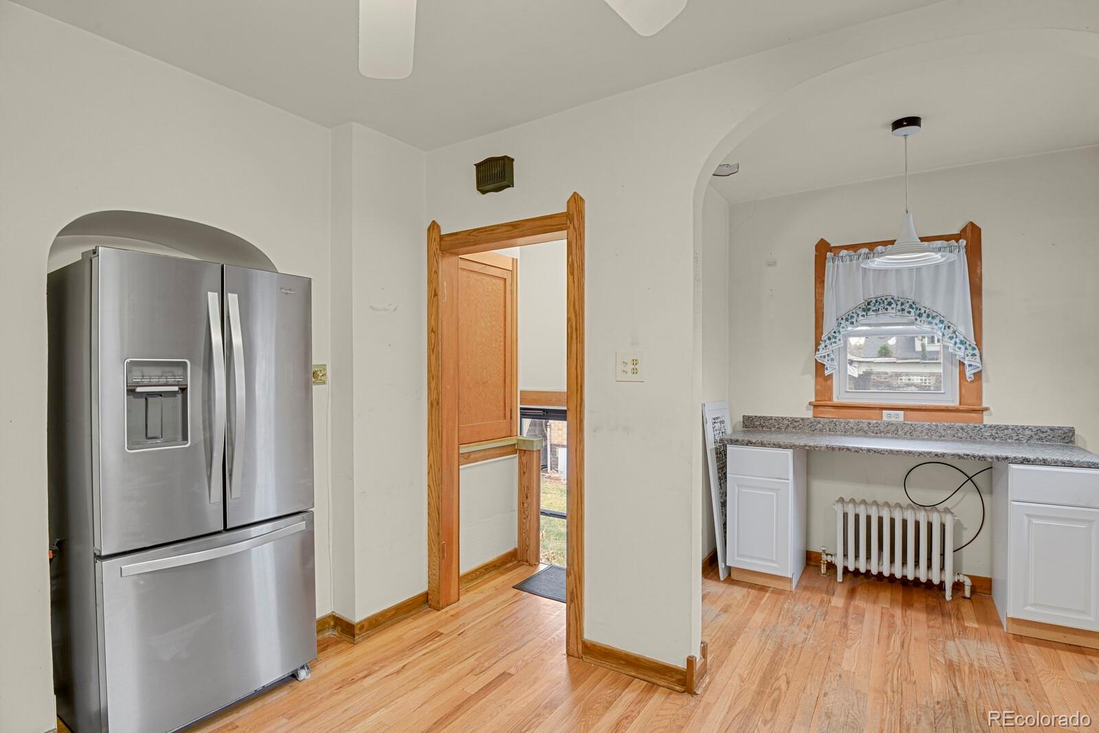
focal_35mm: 17
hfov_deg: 93.3
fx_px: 519
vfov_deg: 70.4
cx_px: 550
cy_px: 366
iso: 250
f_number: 8
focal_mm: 17
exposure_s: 5
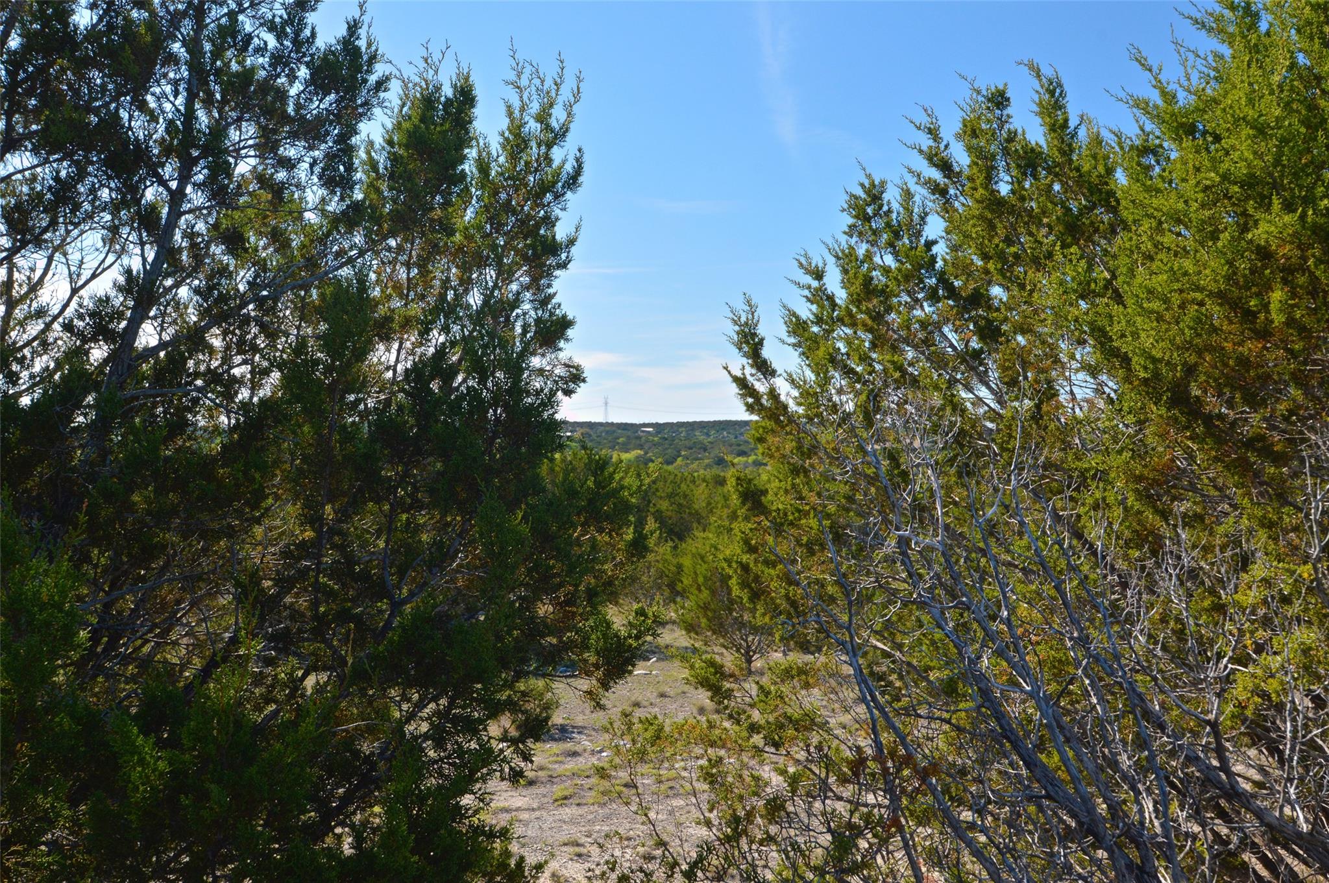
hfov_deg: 53.2
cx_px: 664
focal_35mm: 36
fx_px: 1328
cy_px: 442
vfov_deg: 36.8
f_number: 14
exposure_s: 1/50
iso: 200
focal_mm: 24
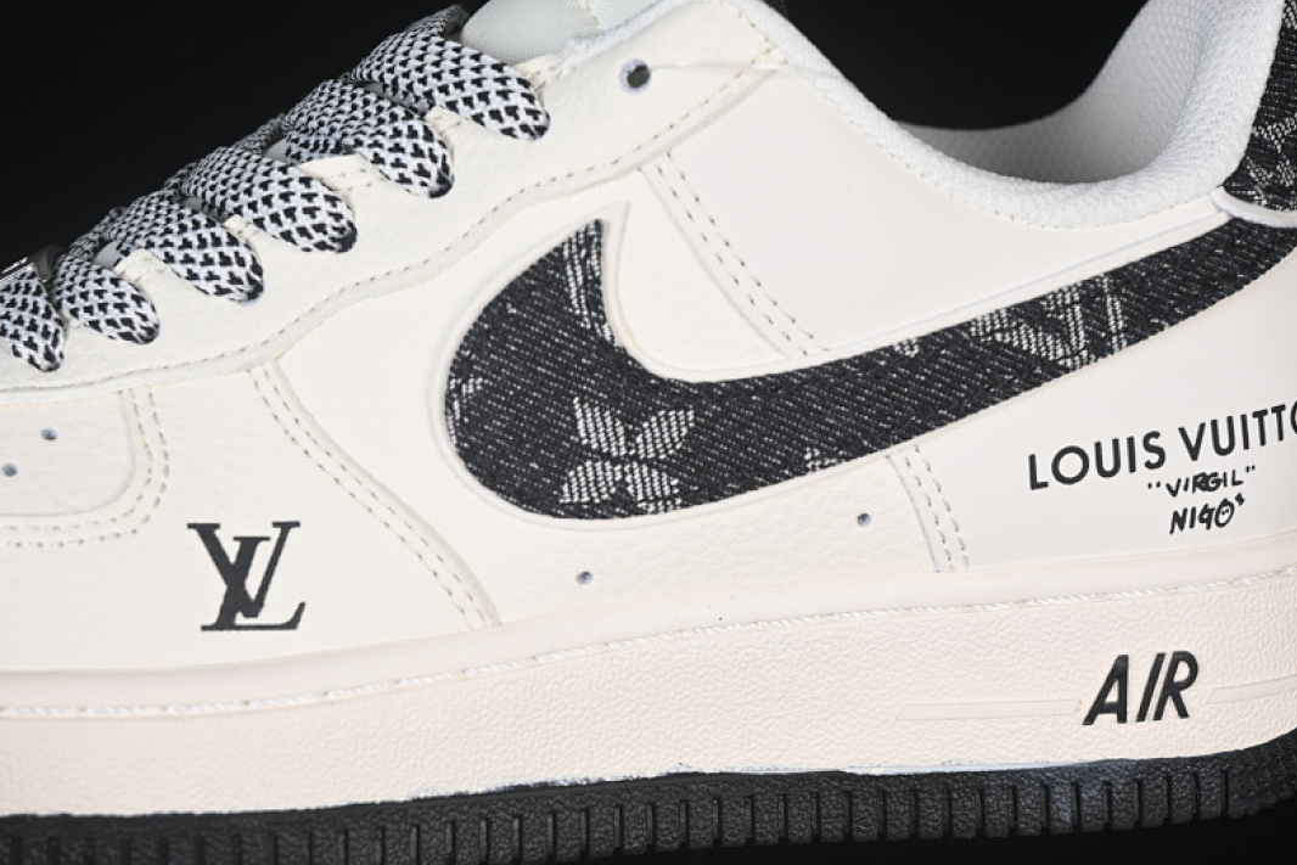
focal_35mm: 76
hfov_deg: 26.6
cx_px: 647
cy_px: 437
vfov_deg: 18.0
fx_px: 2738
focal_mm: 50
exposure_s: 1/80
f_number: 7.1
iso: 160
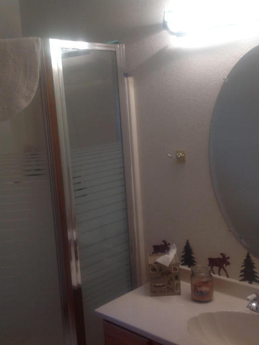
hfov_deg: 30.9
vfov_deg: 40.4
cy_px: 173
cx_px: 132
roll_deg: +2.5
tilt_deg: -10.5
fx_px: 469
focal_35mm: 47
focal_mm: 4.28
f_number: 2.4
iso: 50
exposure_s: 1/40
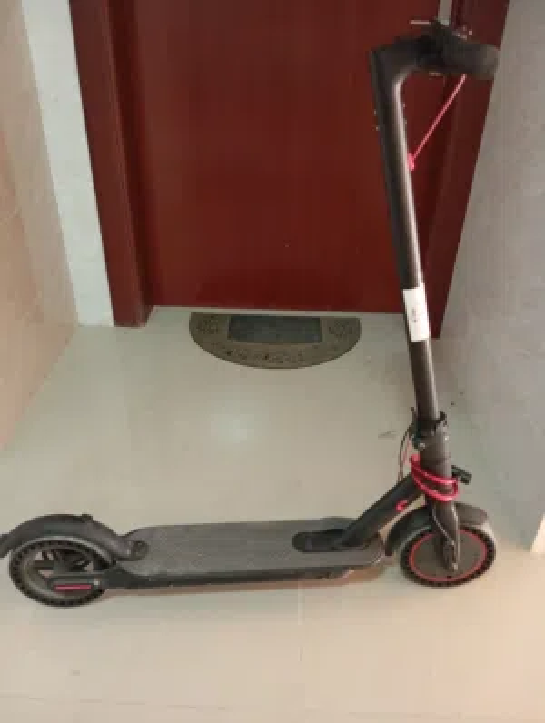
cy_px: 362
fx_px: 586
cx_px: 272
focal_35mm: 28
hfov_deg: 49.9
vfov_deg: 63.4
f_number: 1.8
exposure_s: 1/25
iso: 2661
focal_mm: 4.22
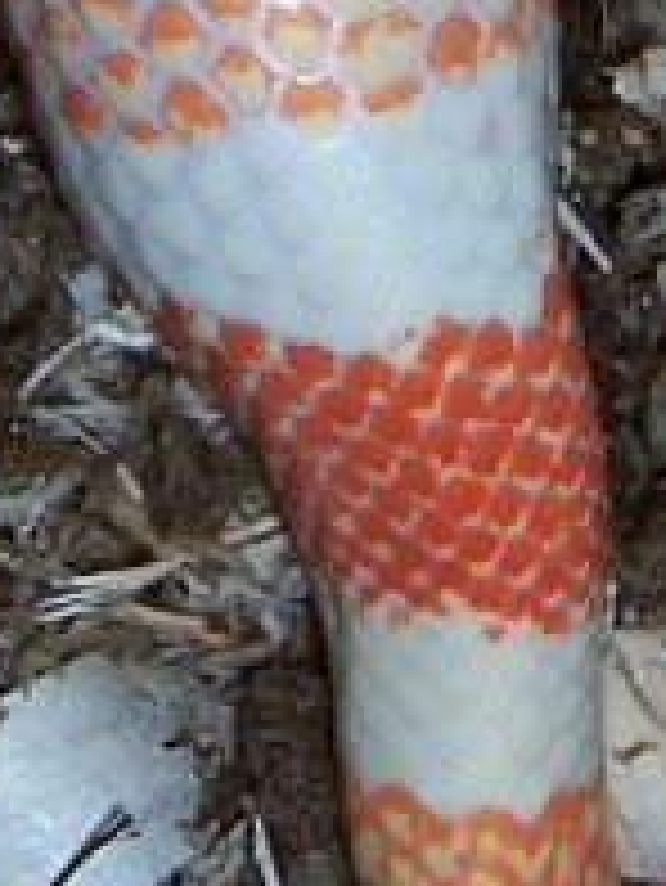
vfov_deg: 14.2
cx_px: 351
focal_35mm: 134
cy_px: -193
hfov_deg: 11.1
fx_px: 3434
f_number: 2.8
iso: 80
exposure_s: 1/60
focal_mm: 5.5
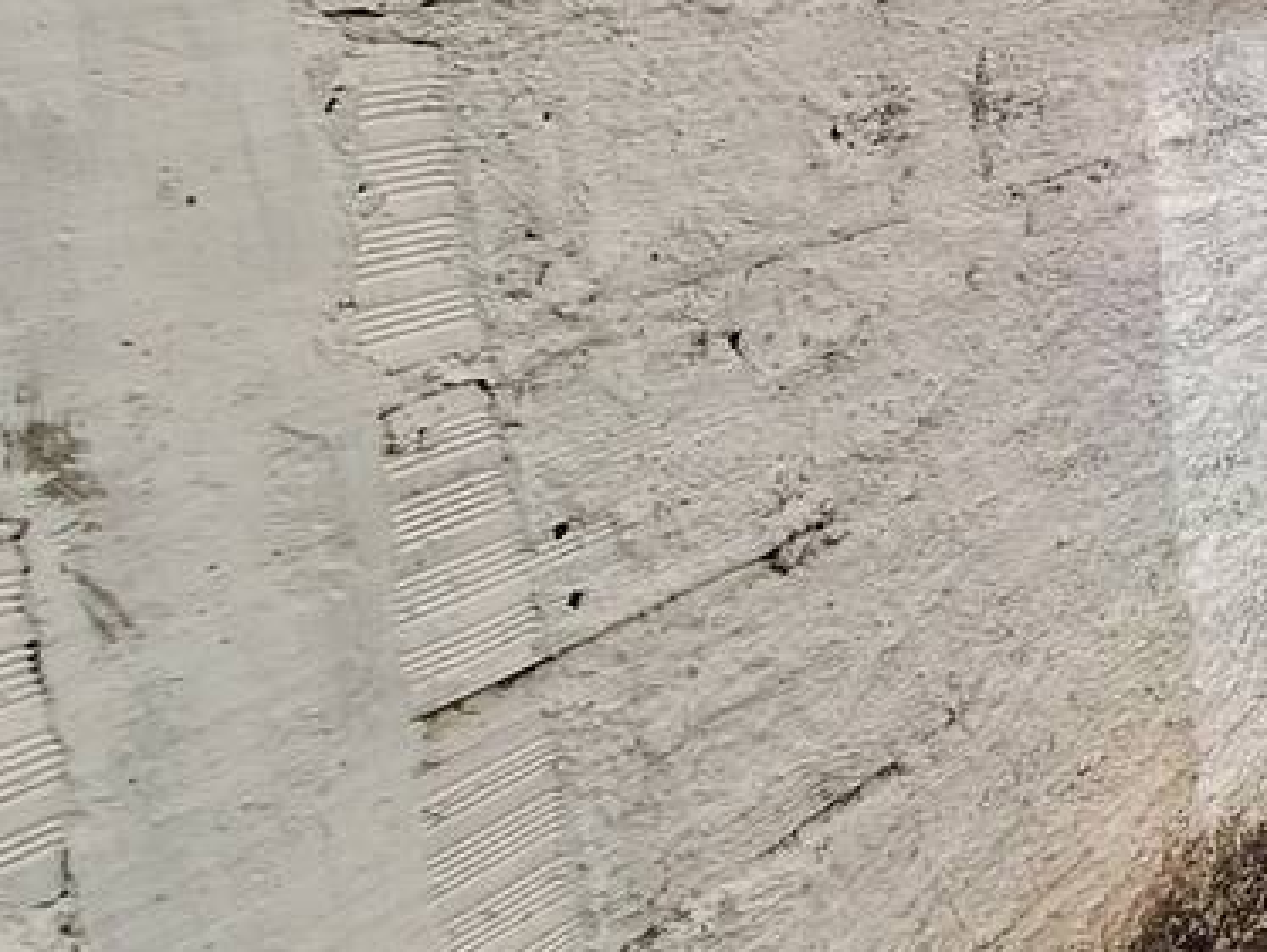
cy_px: 88
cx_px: 2243
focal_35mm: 50
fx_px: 1831
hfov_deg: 22.7
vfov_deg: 28.0
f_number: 2.2
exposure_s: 1/1821
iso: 40
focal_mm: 1.74
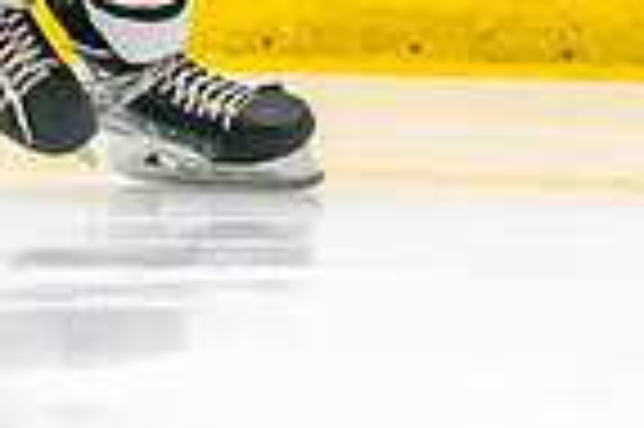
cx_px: -84
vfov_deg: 1.0
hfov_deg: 1.5
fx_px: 24354
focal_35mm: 1363
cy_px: -229
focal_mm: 200
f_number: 2.8
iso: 3200
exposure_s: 1/1250
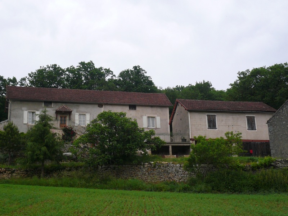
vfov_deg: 28.6
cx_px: 144
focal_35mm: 51
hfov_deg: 37.5
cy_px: 108
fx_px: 424
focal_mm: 6.9
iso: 100
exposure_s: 1/320
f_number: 3.3
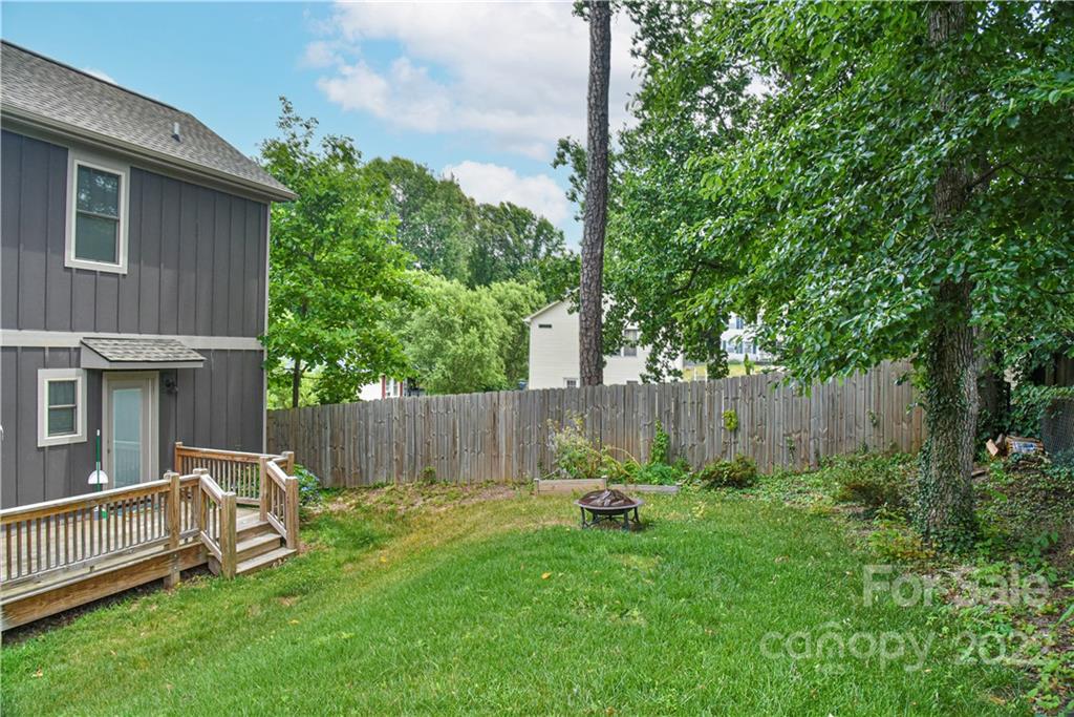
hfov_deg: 73.7
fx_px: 716
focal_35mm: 24
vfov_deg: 53.1
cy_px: 358
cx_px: 537
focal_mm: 24
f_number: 9
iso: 1600
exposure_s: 1/320
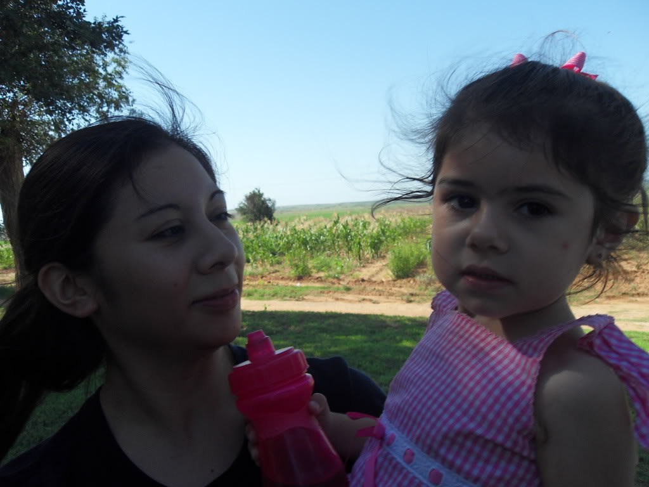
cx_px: 324
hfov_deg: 52.6
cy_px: 244
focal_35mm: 35
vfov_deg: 40.7
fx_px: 656
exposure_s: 1/125
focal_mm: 6.3
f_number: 8.2
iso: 80
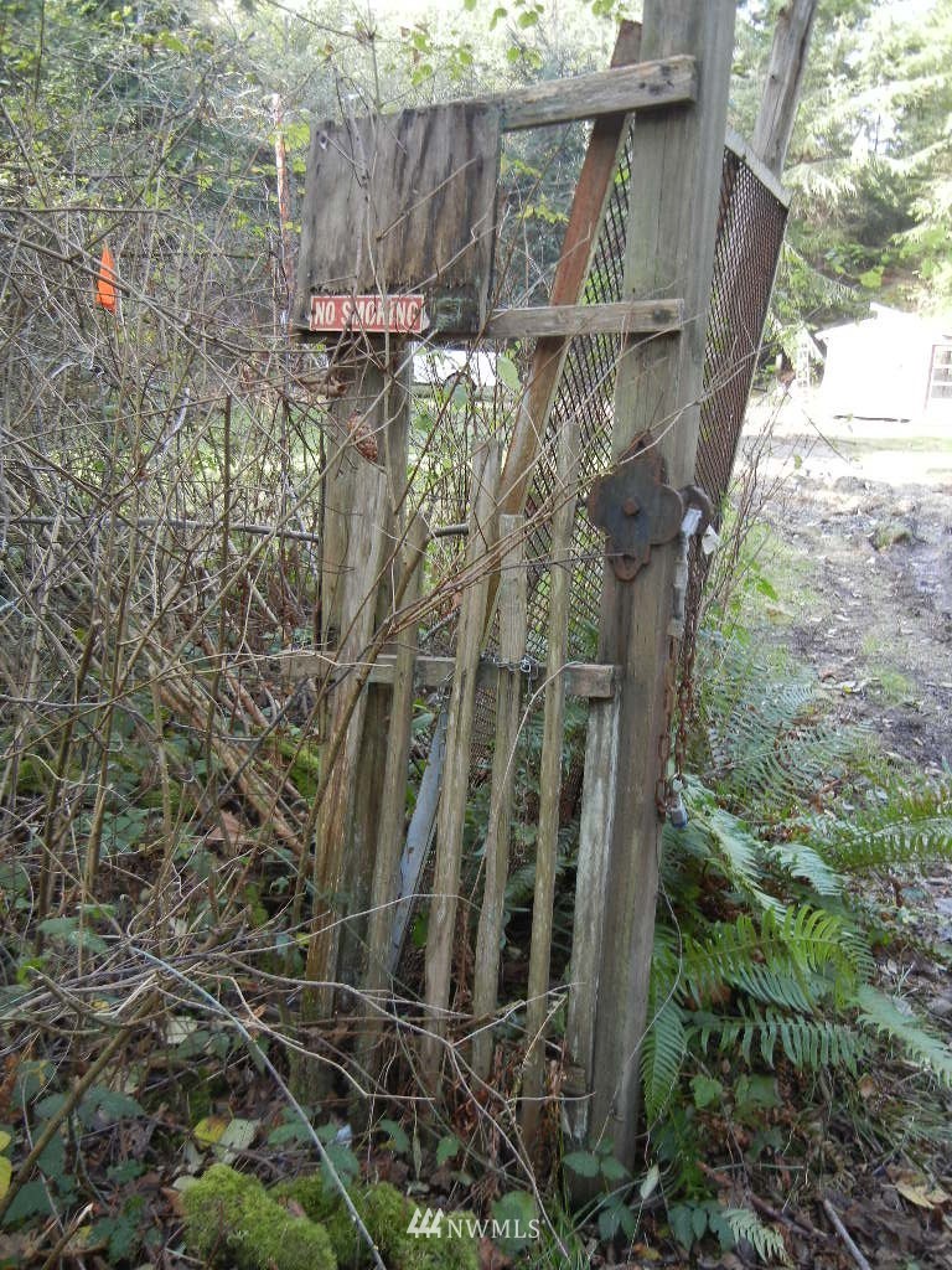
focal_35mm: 30
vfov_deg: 60.0
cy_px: 635
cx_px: 476
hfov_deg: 46.8
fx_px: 1100
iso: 160
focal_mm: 5.4
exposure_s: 1/34.5
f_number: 3.5
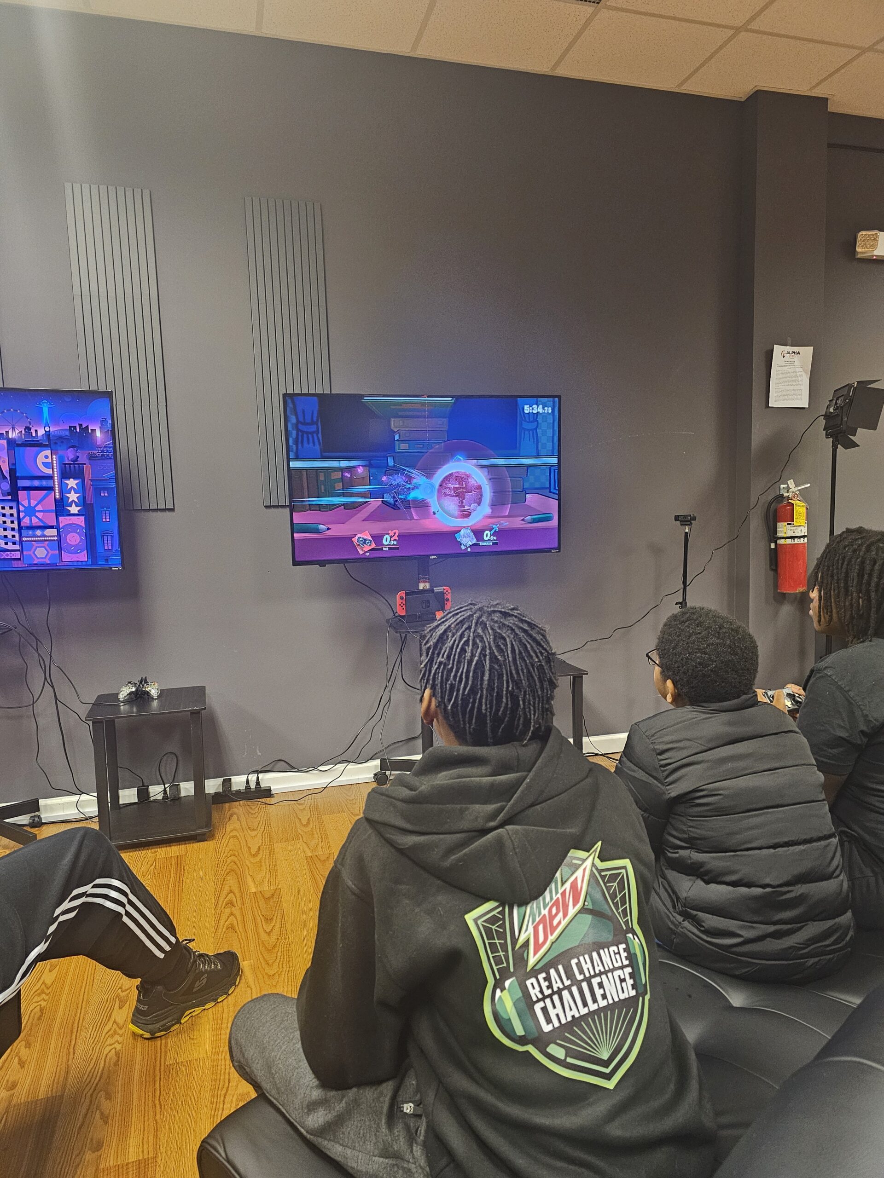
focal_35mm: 23
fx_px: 783
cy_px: 589
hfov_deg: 58.9
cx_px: 442
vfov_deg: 73.9
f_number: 1.7
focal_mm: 6.3
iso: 640
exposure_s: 1/40
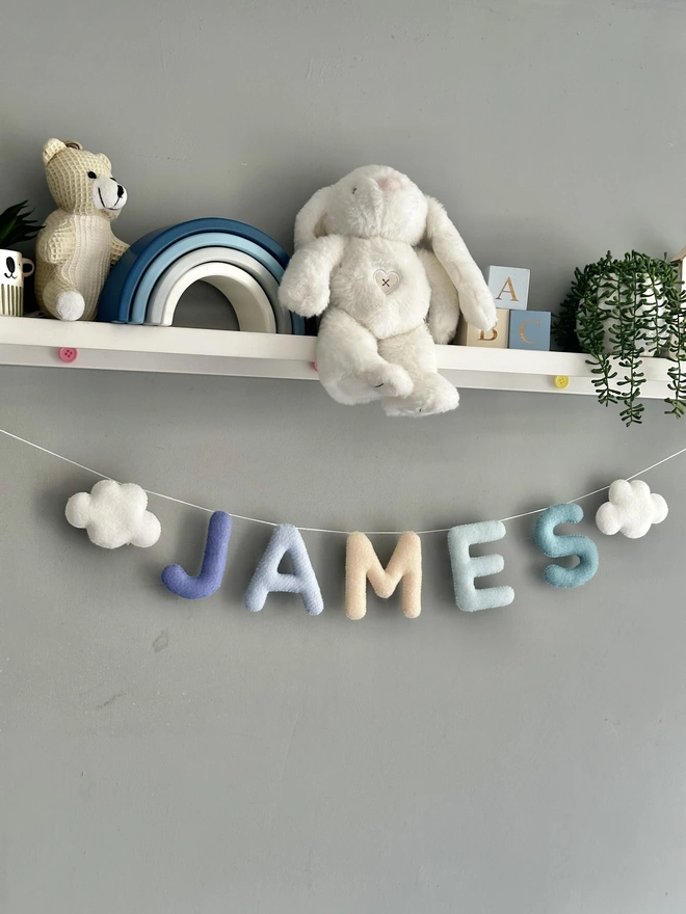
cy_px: 457
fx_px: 1268
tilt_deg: +3.8
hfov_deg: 30.3
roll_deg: -1.5
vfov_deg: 39.7
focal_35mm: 48
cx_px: 343
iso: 80
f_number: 1.78
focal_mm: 6.86
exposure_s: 1/100
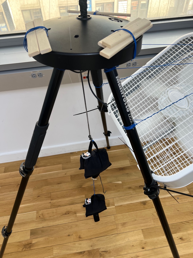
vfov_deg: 67.3
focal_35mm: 26
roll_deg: +2.9
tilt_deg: -44.8
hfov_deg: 53.1
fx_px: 193
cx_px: 96
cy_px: 129
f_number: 1.5
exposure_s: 1/100
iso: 40
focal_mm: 5.7
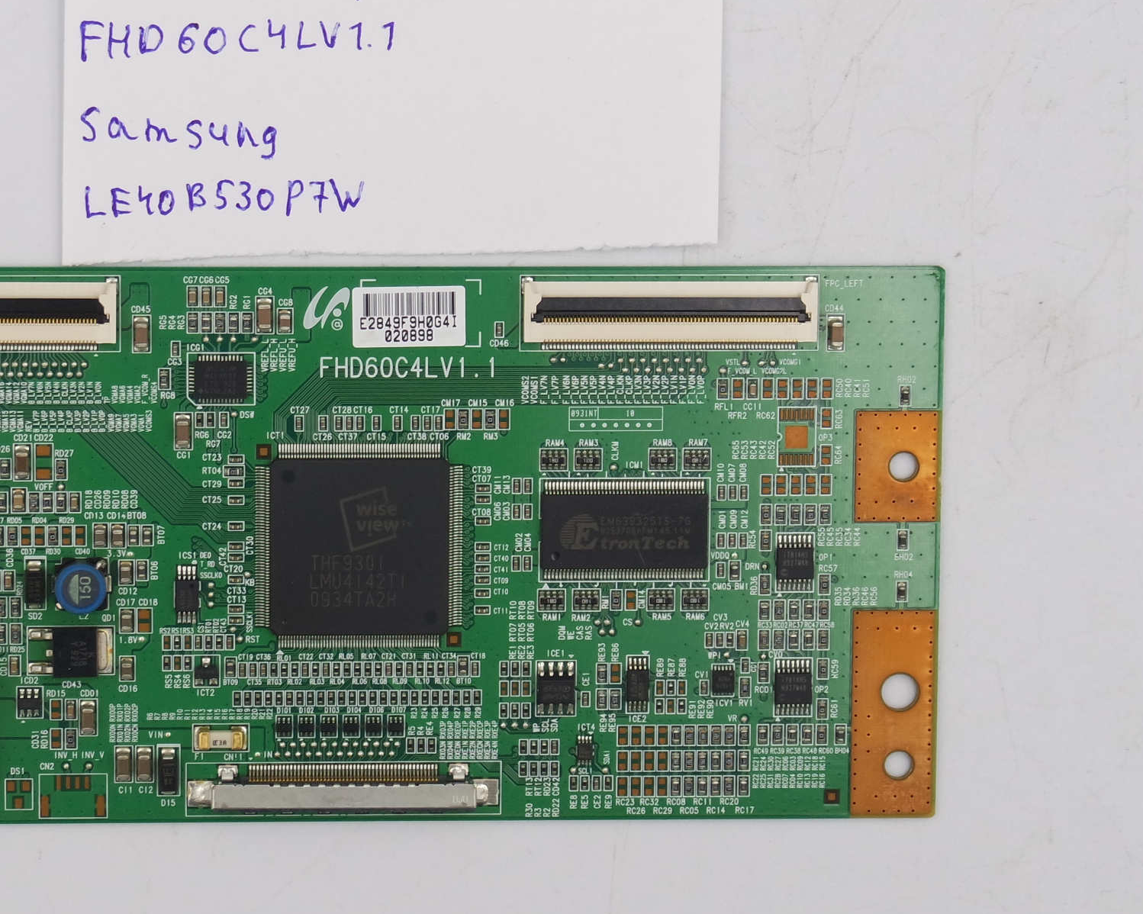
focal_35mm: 110
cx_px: 378
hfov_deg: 17.4
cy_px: 344
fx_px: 3721
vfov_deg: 14.0
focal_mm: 22
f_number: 5
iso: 160
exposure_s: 1/125
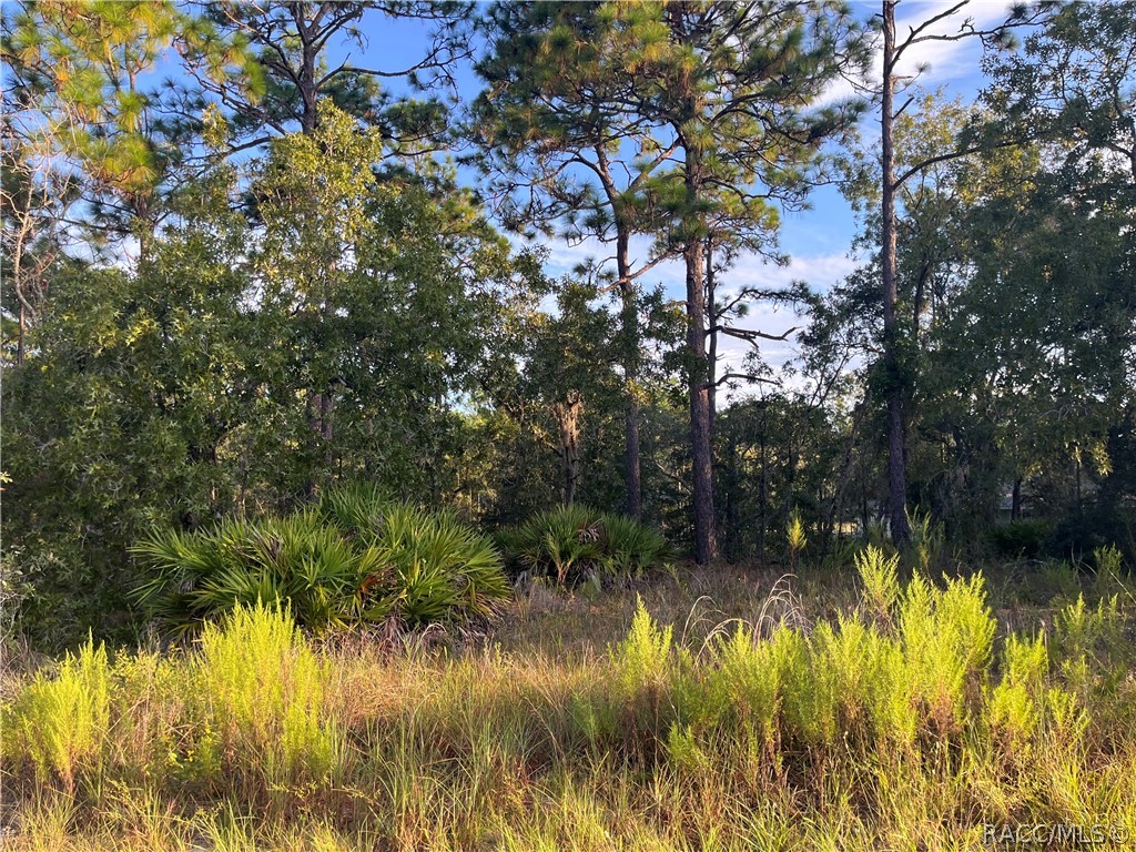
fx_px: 853
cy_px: 426
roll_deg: +1.9
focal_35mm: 26
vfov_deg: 53.1
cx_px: 568
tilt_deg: +5.1
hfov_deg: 67.3
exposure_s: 1/400
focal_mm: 5.1
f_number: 1.6
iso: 50
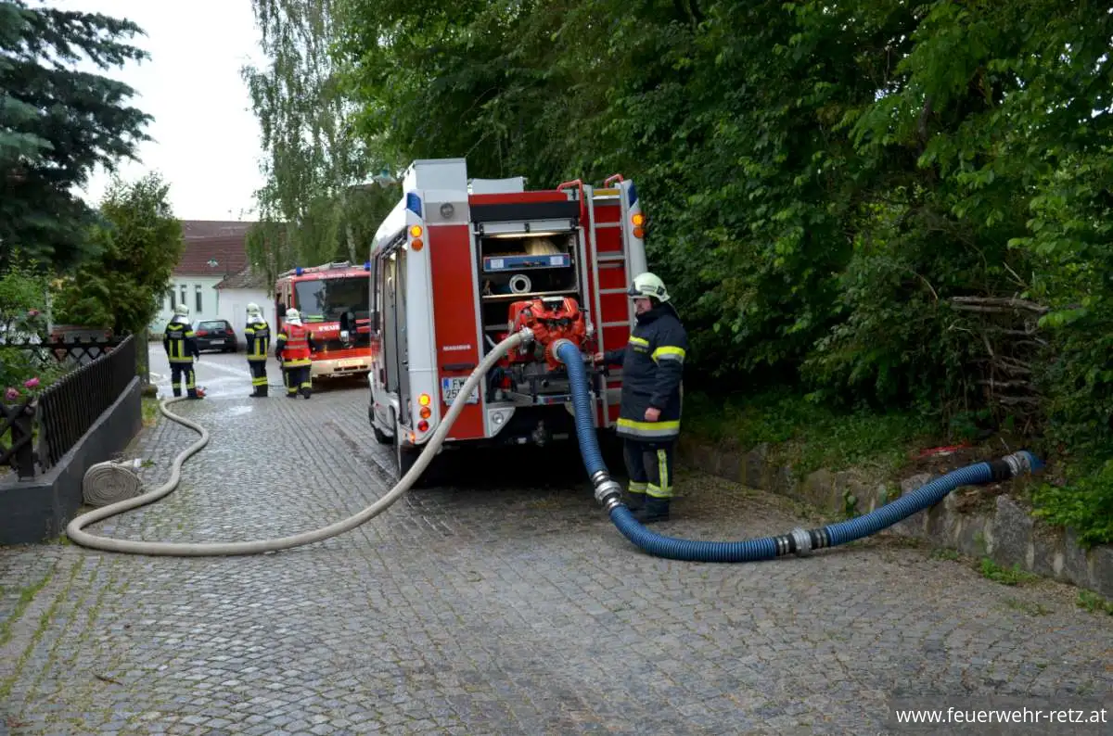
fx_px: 1203
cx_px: 556
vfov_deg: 34.0
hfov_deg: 49.7
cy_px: 368
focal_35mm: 39
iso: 400
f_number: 4.5
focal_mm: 26
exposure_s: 1/80
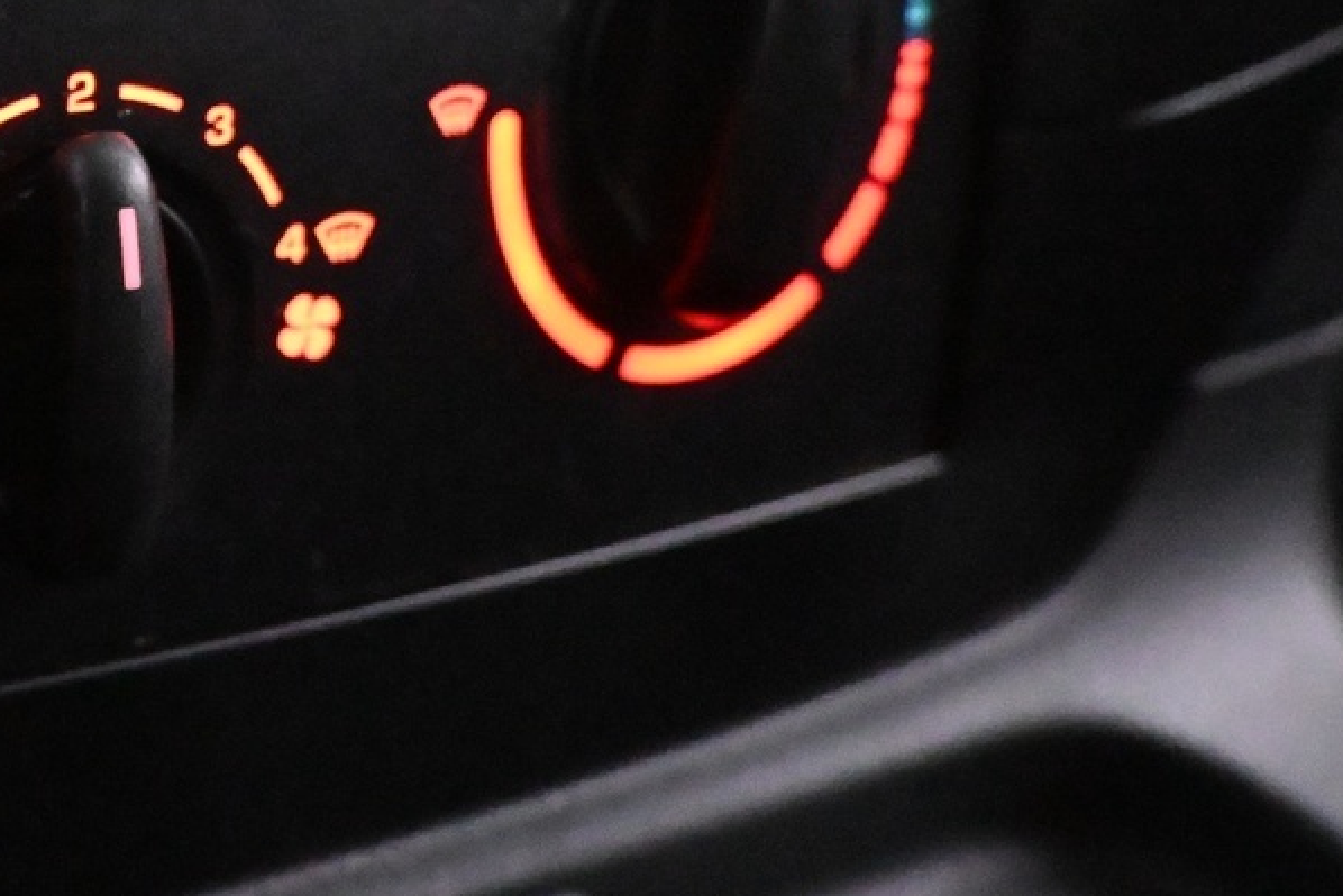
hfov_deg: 27.4
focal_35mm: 65
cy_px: 256
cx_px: -256
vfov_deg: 20.8
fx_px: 2425
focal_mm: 16
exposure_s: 1/60
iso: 12800
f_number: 3.5
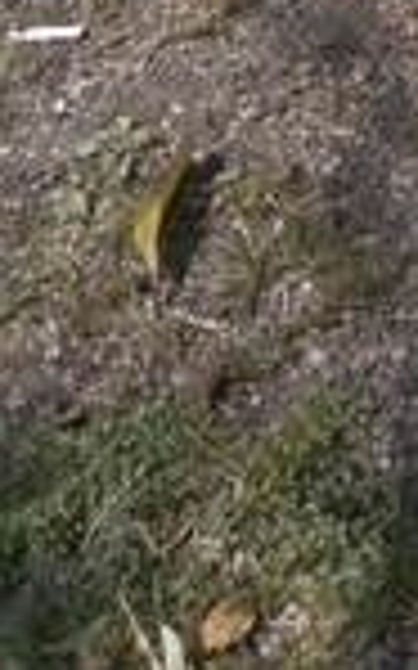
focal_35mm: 107
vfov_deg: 16.9
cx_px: 838
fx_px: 1952
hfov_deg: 11.1
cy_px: -450
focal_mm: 4
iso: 40
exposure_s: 1/801
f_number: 2.2
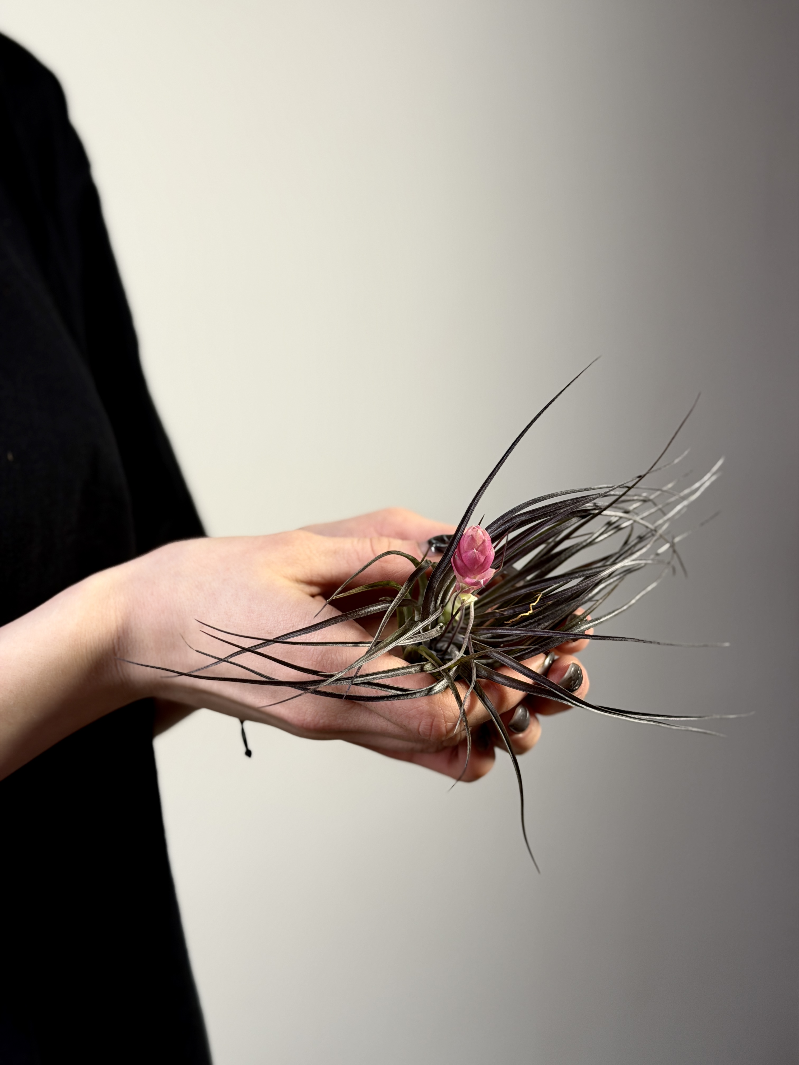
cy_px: 532
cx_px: 400
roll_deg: +1.3
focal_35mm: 48
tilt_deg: -4.9
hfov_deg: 30.3
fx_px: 1477
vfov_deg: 39.7
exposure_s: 1/121
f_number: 1.78
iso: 80
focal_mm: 6.76
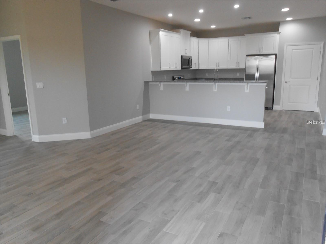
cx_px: 163
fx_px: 245
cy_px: 122
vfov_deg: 53.1
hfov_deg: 67.3
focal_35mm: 26
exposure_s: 1/30
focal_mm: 4.6
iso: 250
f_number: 3.5
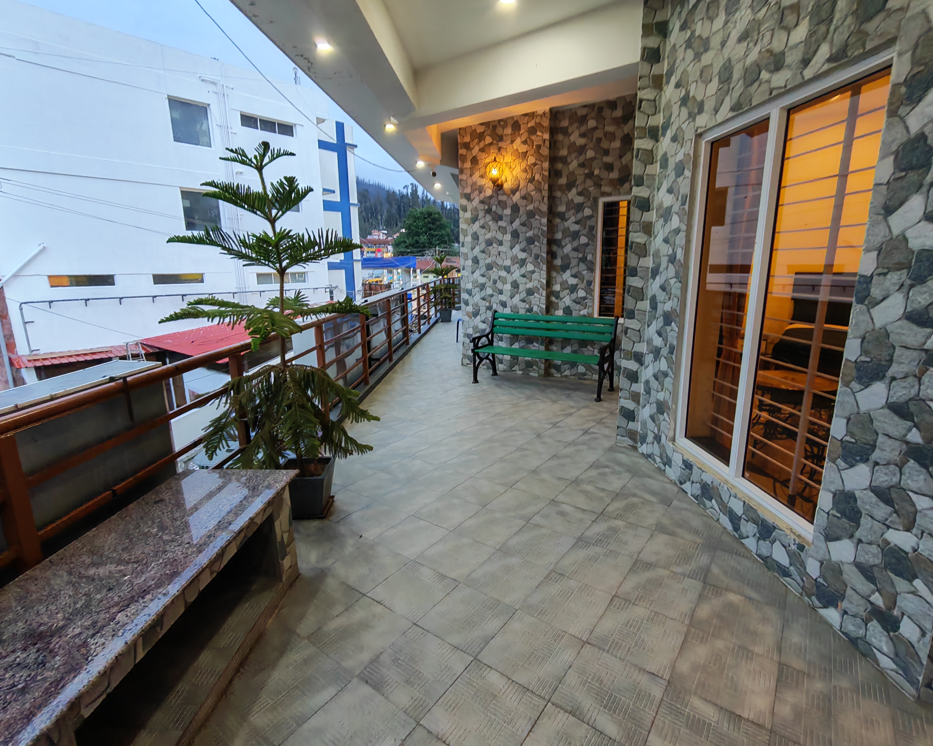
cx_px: 480
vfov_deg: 77.0
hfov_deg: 89.6
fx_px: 469
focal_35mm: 17
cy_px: 374
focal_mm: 1.96
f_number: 2.2
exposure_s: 1/14
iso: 160
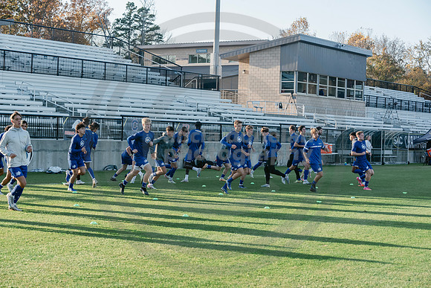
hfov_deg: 28.8
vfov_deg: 19.5
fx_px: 838
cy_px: 144
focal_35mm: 70
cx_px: 216
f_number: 6.3
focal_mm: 70
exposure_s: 1/1000
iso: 1250
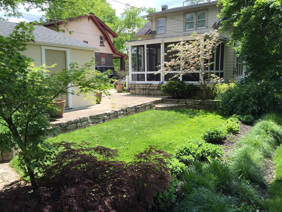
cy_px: 106
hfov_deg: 61.7
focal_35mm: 29
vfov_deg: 48.2
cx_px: 141
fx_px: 236
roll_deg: +1.3
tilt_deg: -9.7
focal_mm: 4.15
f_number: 2.2
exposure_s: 1/898
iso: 32
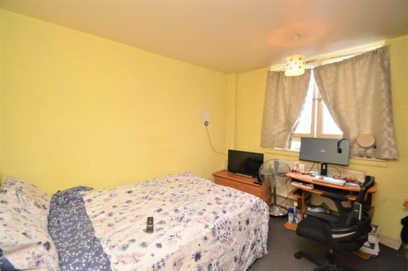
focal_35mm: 15
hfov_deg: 100.4
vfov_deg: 77.2
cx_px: 204
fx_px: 170
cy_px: 136
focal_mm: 10
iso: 720
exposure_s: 1/60
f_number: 3.5
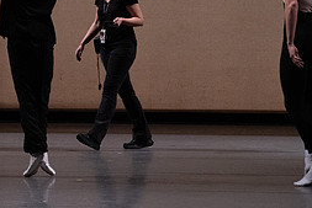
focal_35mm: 418
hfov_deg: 4.9
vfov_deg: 3.3
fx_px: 3625
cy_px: -17
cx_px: -39
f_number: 6.3
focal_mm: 182
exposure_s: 1/500
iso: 12800
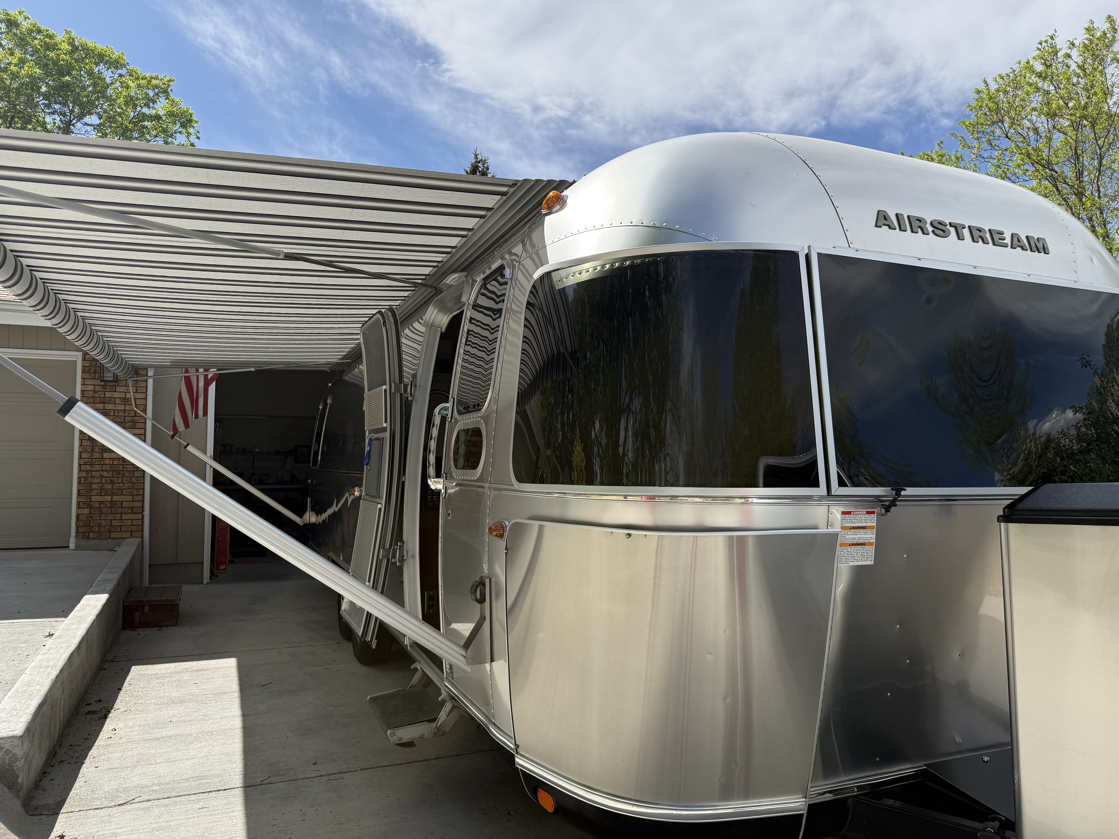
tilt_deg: +4.8
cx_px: 560
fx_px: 776
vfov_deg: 56.8
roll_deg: +0.3
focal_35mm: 24
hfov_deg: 71.6
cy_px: 420
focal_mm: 6.76
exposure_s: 1/4975
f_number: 1.78
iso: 100
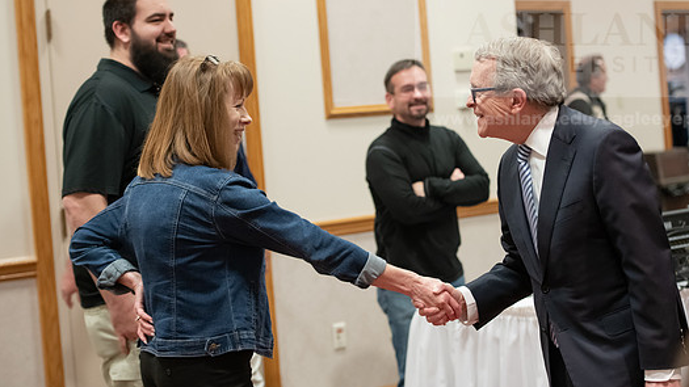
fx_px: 1479
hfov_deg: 26.2
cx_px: 375
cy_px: 146
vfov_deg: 14.9
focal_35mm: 81
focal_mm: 70
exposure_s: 1/200
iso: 4000
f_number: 3.2
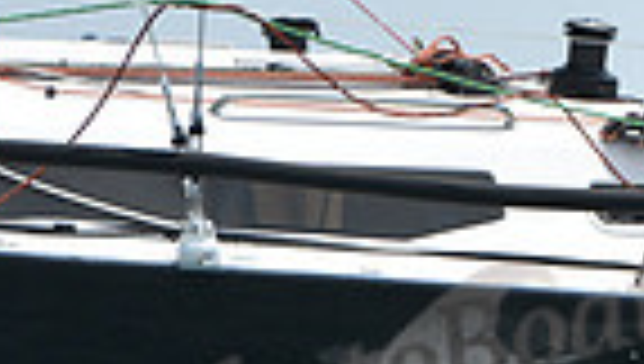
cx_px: 1027
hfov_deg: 2.5
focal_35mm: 849
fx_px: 14522
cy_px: 56
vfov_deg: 1.4
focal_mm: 200
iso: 250
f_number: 7.1
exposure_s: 1/1250
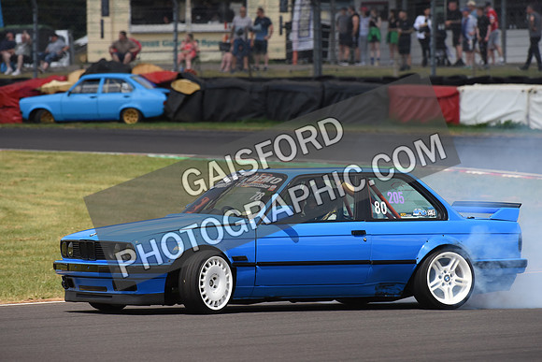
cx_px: 271
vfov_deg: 3.4
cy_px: 181
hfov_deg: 5.2
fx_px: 6023
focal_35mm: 400
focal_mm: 400
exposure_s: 1/1000
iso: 1400
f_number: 8
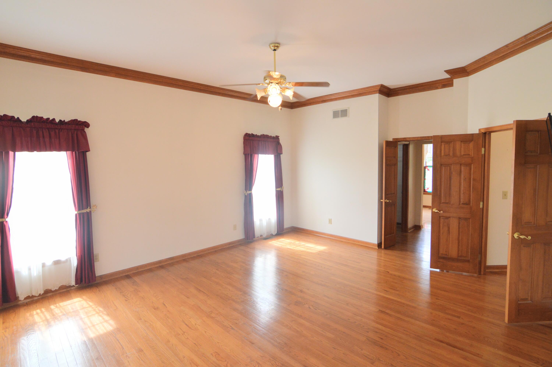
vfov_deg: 71.9
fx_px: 253
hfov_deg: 95.0
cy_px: 184
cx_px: 276
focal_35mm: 16
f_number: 5.6
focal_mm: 11
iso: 400
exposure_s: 1/125
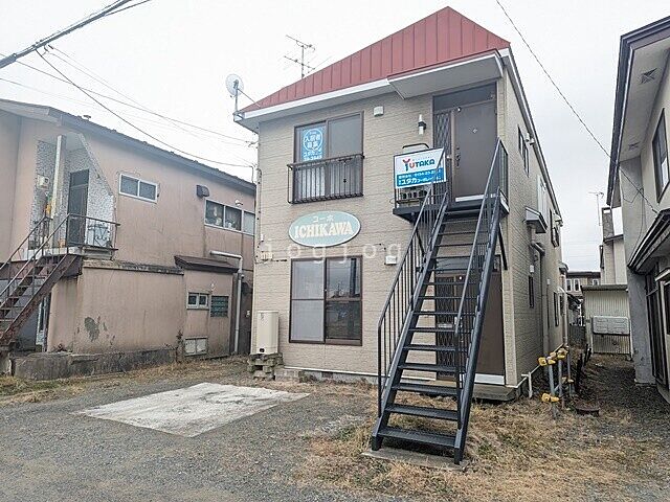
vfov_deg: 56.8
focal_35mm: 24
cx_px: 335
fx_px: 465
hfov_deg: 71.6
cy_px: 251
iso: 45
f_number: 1.85
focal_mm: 6.81
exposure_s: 1/243
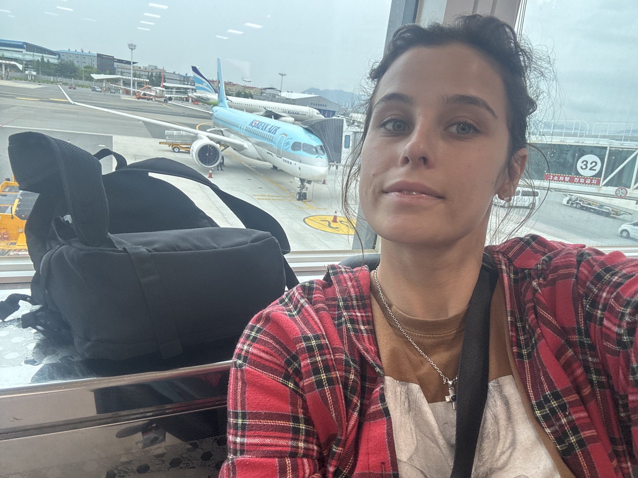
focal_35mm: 23
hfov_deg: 73.9
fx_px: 424
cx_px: 319
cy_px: 239
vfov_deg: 58.9
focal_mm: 2.69
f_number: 1.9
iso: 80
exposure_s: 1/120
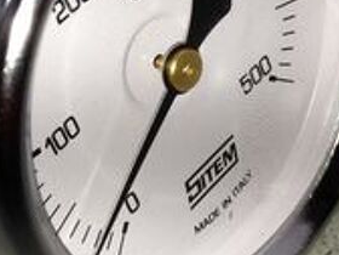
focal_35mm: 125
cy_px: 70
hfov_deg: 15.7
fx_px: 1224
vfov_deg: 11.8
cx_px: 90
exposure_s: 1/150
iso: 50
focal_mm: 4.28
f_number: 2.4
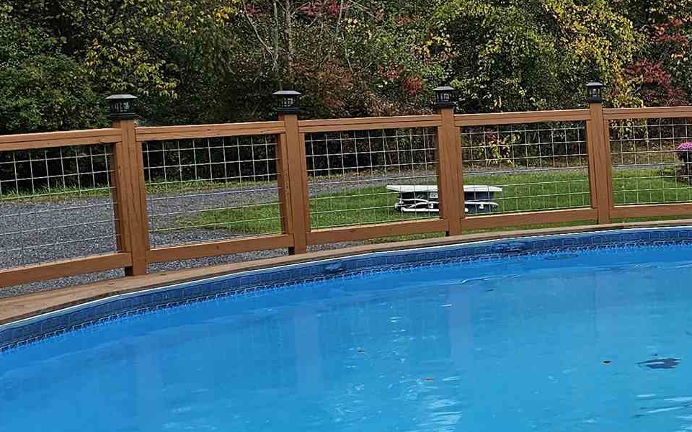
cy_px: 233
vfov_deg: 16.7
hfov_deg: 23.4
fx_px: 1471
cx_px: 906
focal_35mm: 78
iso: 16
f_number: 1.7
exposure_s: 1/180
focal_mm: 6.3
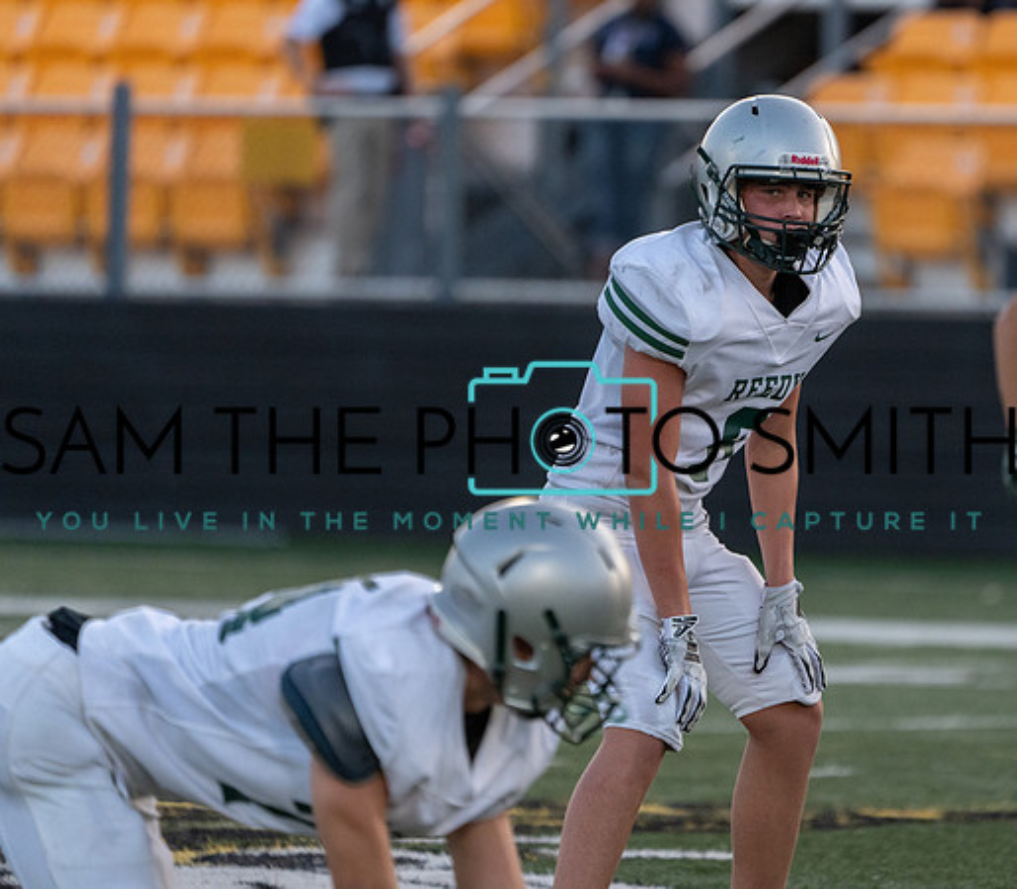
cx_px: 719
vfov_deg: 3.3
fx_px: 15493
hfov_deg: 3.8
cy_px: 410
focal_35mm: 496
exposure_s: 1/1000
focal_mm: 388
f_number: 5.6
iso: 2500
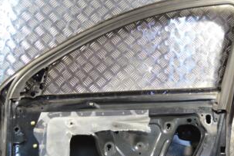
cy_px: 124
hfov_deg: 26.3
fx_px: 501
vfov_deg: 17.6
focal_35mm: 77
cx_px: 115
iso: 250
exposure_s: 1/30
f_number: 4.2
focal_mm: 26
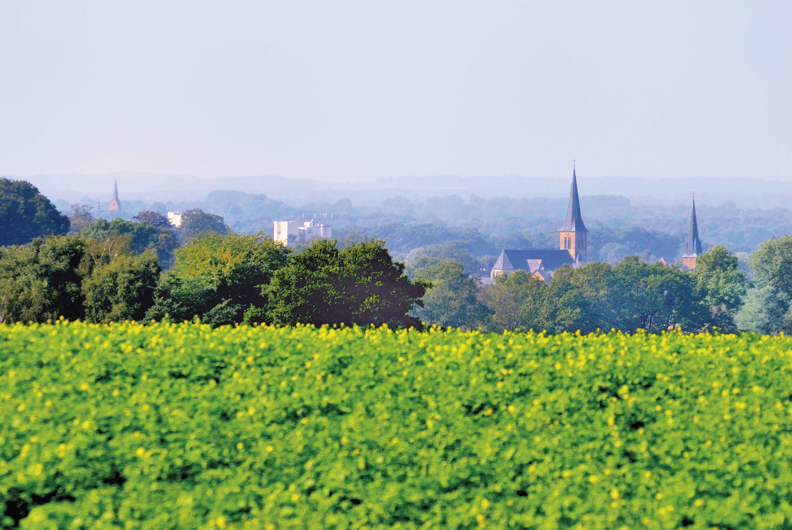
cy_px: 265
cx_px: 396
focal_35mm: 315
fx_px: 6938
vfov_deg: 4.4
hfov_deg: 6.5
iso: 200
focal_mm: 210
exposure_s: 1/640
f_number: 5.6
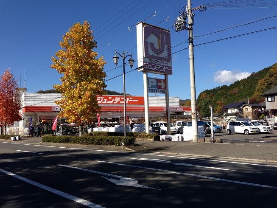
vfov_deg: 43.0
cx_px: 138
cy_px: 104
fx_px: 264
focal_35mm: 33
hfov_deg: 55.3
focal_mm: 4.13
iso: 50
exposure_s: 1/1427
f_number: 2.4
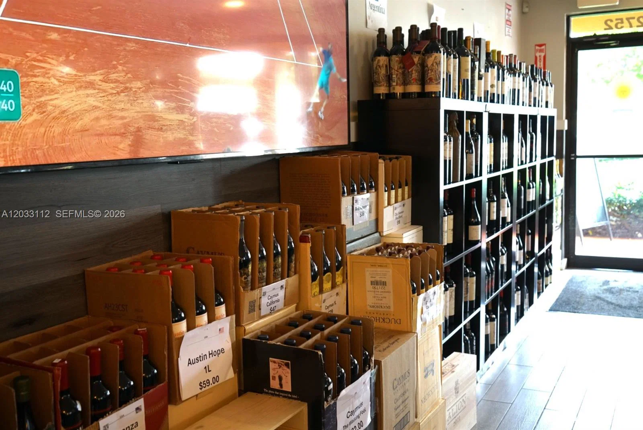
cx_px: 322
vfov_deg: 35.1
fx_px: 679
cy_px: 215
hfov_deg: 50.7
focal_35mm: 38
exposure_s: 1/50
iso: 2000
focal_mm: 38
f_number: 5.6
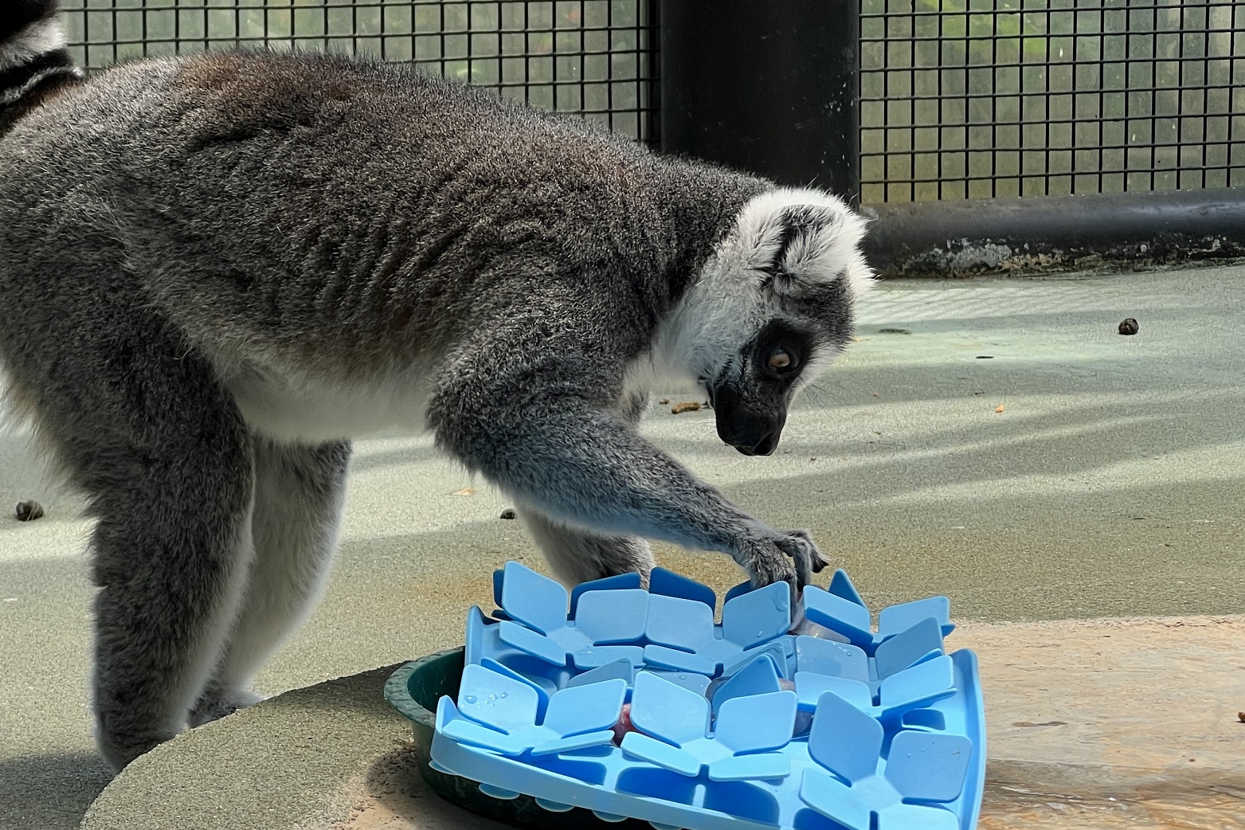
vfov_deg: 11.1
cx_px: 615
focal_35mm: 124
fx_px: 4288
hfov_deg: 16.5
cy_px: 439
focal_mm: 9
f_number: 2.8
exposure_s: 1/335
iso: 32
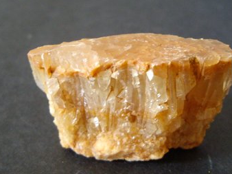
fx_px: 301
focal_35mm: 45
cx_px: 135
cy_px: 101
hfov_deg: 42.0
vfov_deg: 32.1
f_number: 2.7
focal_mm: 6.2
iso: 200
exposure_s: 1/5
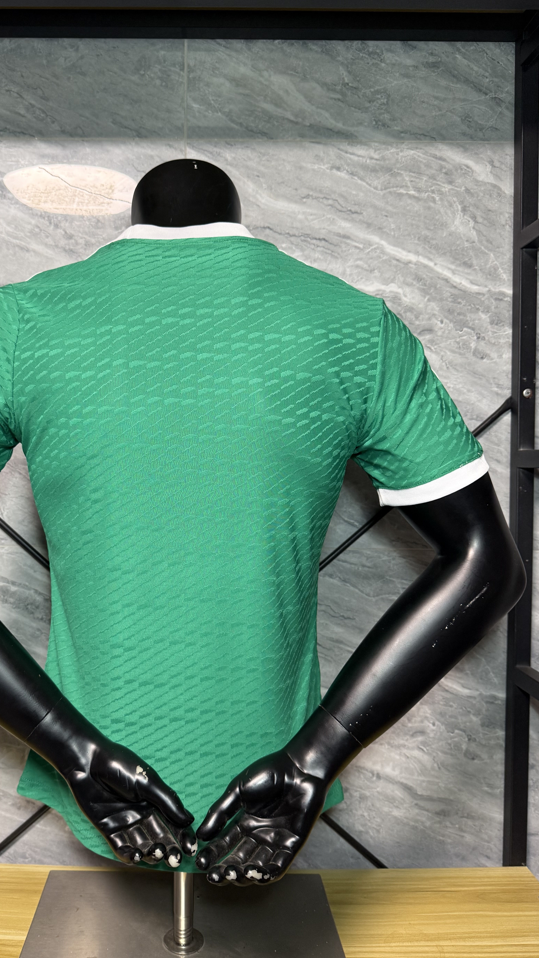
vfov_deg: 69.9
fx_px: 686
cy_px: 488
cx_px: 191
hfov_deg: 42.5
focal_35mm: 27
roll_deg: -0.8
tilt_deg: -2.1
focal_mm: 6.76
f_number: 1.78
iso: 160
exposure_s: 1/50
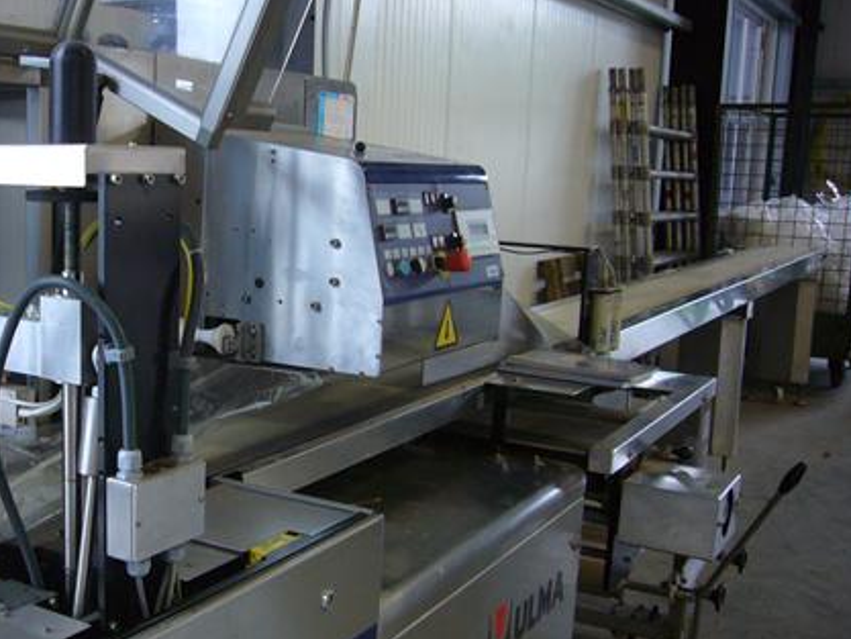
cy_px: 386
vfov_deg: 33.5
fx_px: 1057
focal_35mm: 43
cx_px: 222
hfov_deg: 42.6
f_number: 2.8
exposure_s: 1/15
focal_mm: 4.6
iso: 160
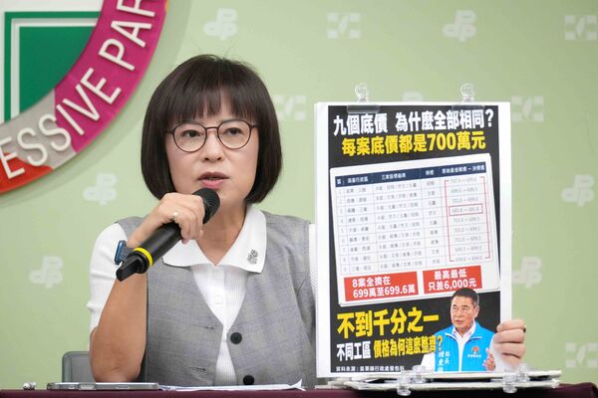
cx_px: 299
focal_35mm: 310
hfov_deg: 6.6
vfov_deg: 4.4
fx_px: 5157
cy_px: 199
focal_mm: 207
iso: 2500
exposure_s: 1/160
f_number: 6.3
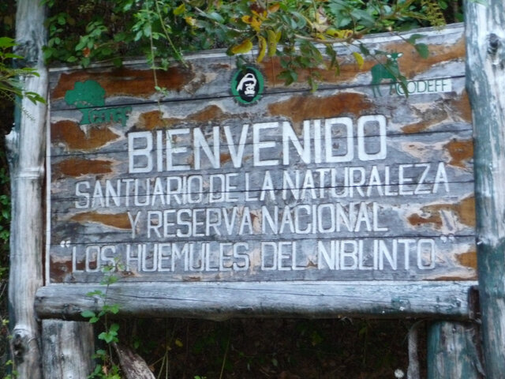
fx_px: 1503
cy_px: 190
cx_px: 252
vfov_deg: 14.4
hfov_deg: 19.1
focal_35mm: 103
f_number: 4.7
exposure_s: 1/40
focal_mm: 17.5
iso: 640
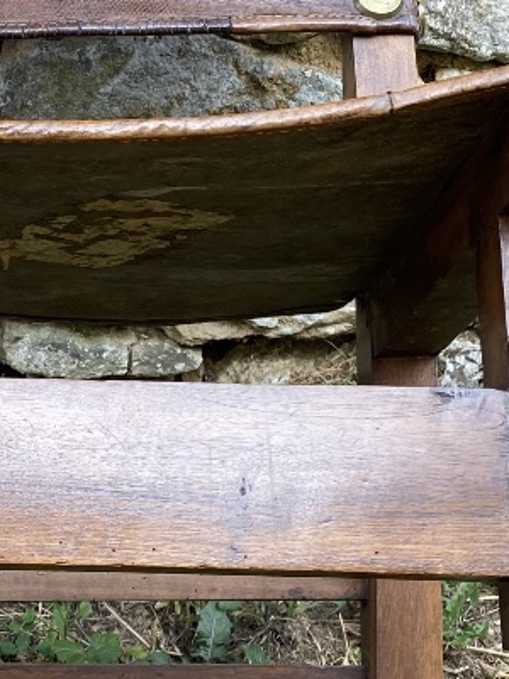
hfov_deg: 18.5
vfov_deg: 24.9
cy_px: 429
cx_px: 34
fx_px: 1529
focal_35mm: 78
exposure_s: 1/134
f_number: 1.8
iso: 32
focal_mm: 4.25
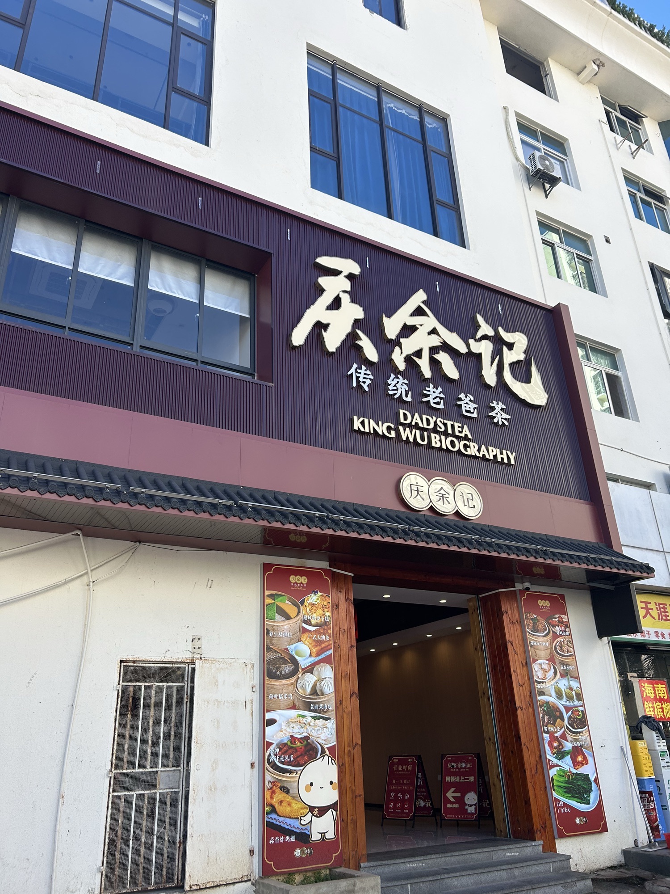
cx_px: 335
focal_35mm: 26
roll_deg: +1.6
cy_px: 447
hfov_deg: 53.1
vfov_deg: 67.3
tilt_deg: +25.4
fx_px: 671
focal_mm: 5.7
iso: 50
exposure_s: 1/1068
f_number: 1.5
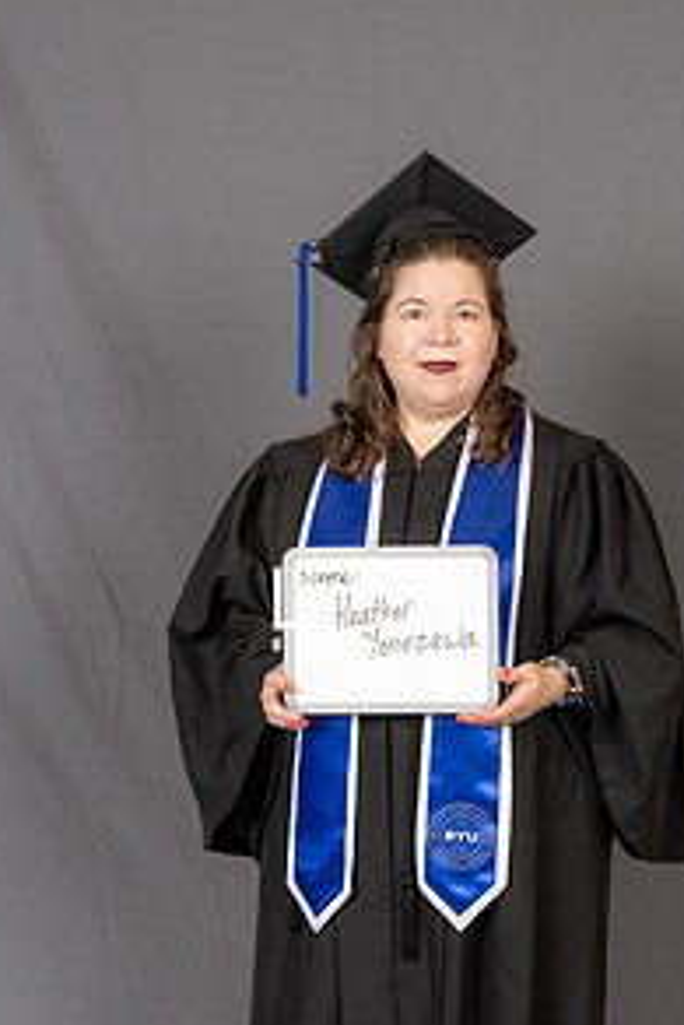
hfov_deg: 14.6
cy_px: 748
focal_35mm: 94
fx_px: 2676
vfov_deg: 21.5
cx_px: 421
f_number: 8
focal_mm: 61
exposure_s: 1/200
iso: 2000
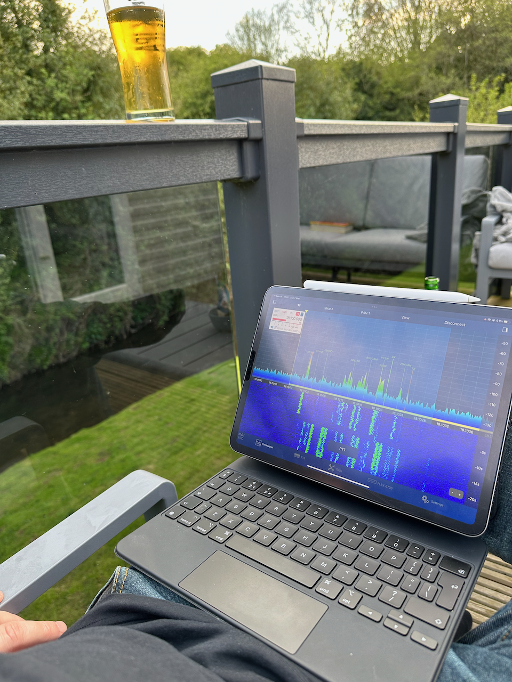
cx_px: 256
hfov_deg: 56.8
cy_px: 341
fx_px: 473
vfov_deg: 71.6
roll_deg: +5.2
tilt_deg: -20.3
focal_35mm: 24
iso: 80
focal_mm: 6.86
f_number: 1.78
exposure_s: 1/161
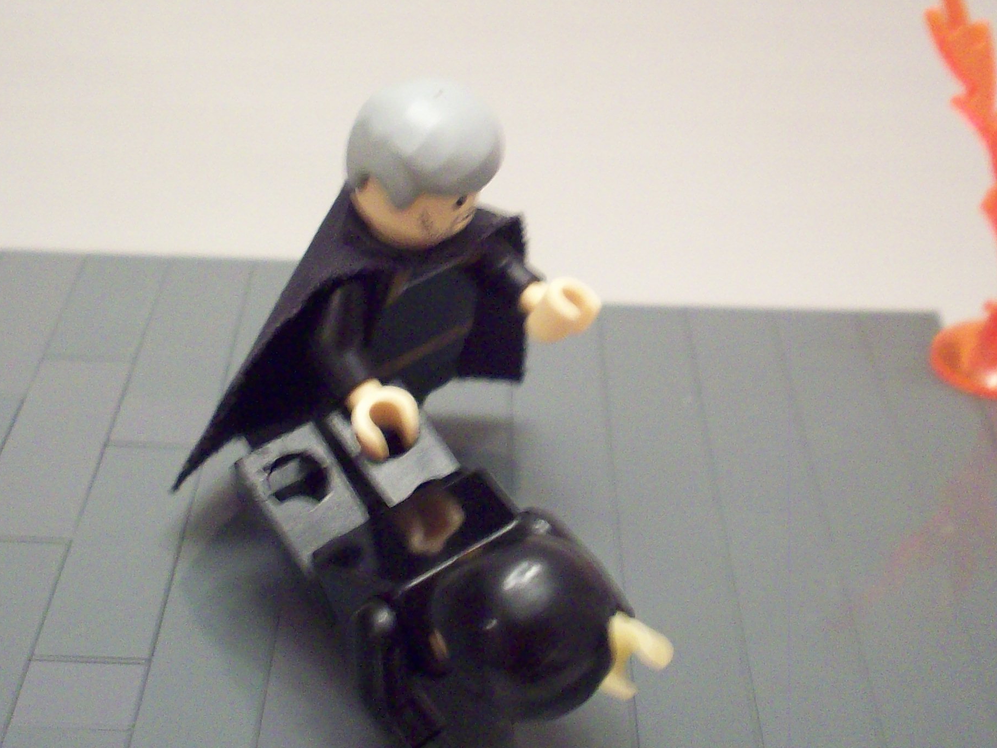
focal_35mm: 62
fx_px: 1786
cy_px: 325
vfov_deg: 23.6
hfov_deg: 31.2
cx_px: 549
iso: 200
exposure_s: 1/8
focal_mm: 6.2
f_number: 2.8
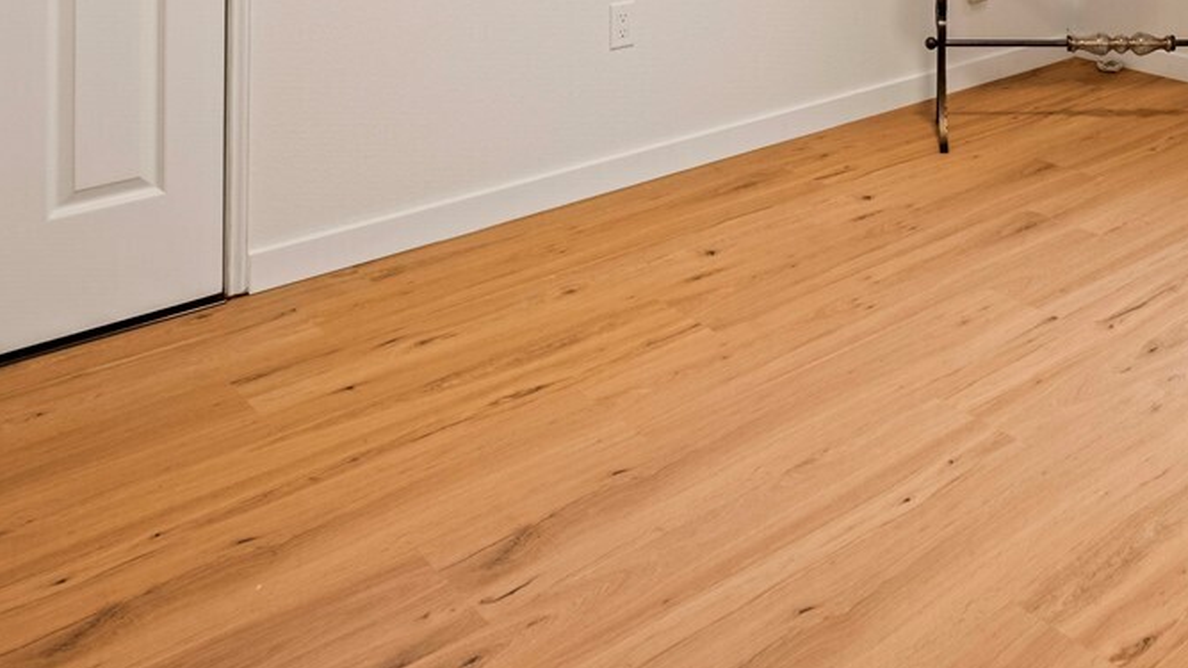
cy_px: -279
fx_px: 1260
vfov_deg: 24.4
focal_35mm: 40
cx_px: 966
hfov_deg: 47.5
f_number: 8
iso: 400
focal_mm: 10
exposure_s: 2
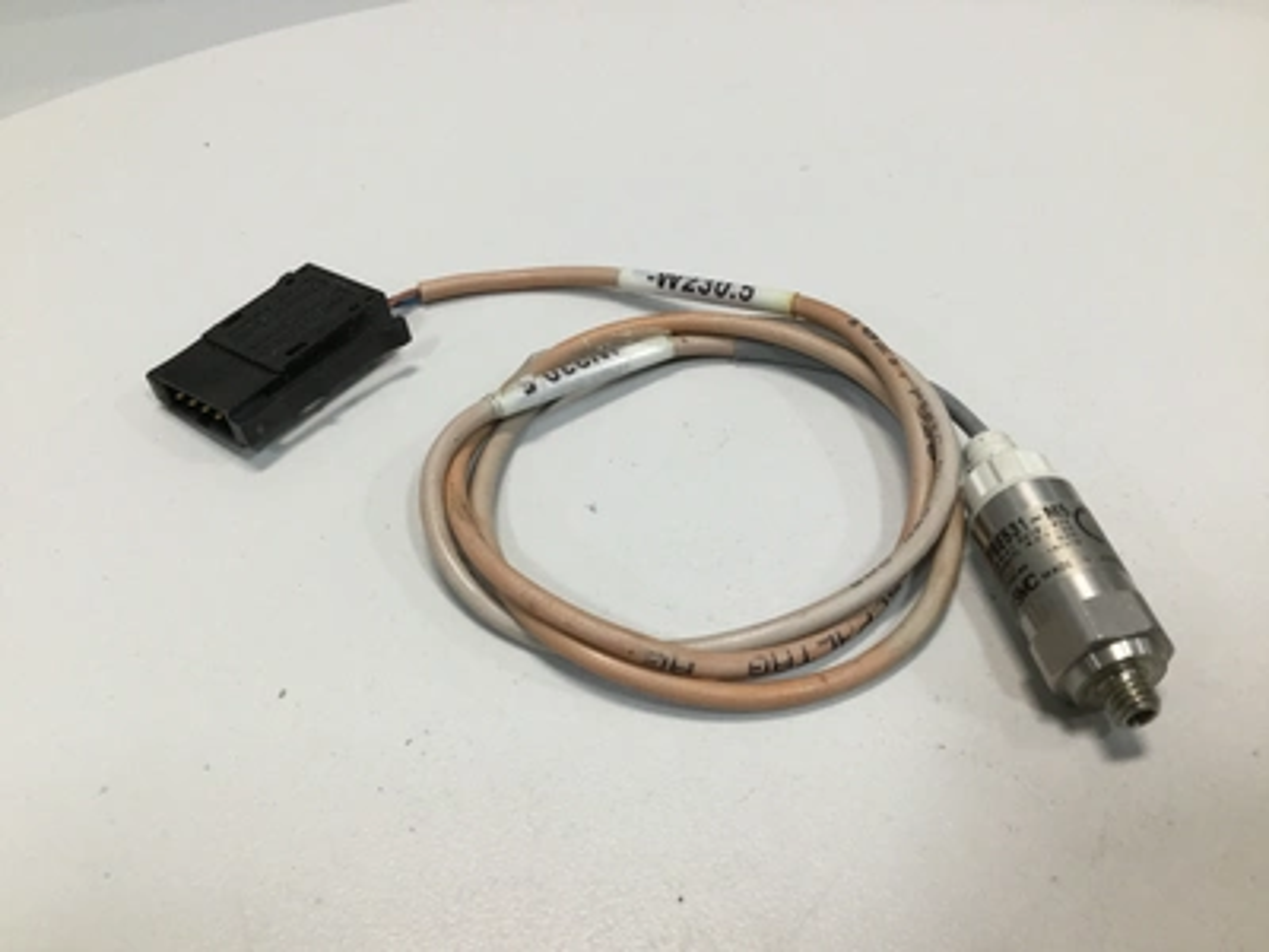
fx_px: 1136
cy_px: 476
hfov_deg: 58.4
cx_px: 634
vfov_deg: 45.4
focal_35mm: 31
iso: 32
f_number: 2.4
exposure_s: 1/30
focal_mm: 3.3
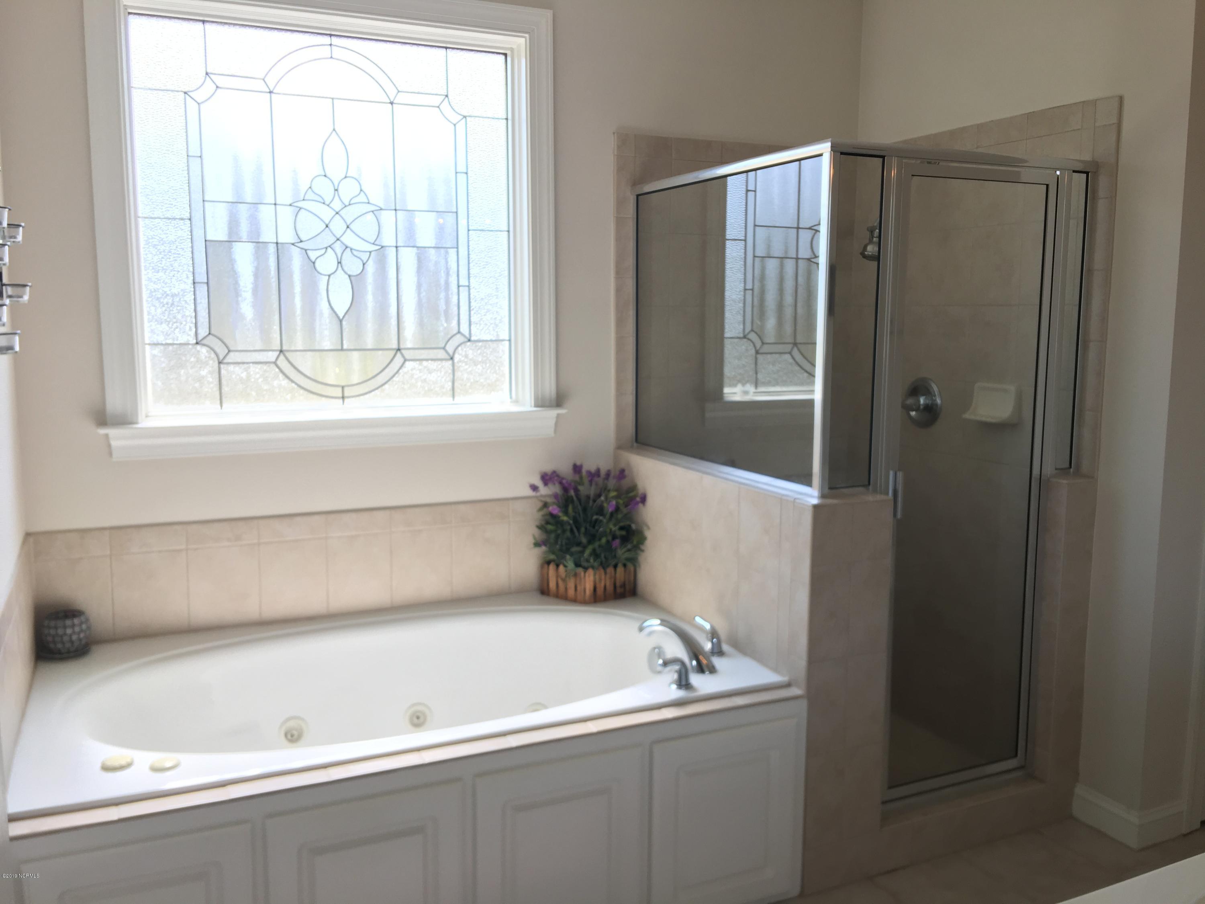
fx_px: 1010
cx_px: 602
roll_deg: -1.0
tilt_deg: -5.7
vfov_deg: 48.2
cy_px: 452
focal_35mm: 29
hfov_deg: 61.7
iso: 25
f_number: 2.2
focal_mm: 4.15
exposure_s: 1/131
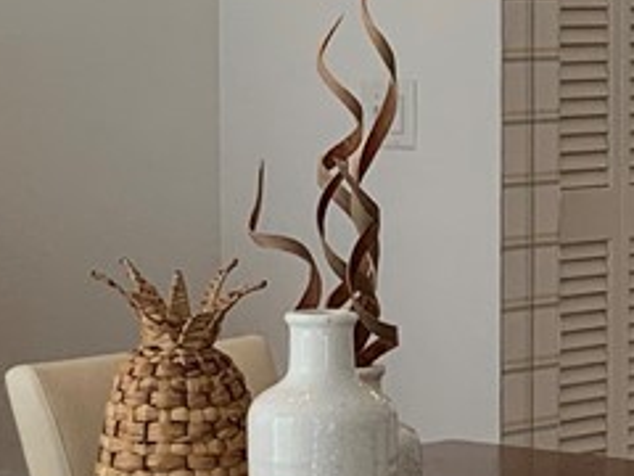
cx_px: 571
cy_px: 362
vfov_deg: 7.7
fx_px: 3535
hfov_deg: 10.2
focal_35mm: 193
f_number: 1.8
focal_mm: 3
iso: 40
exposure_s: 1/120
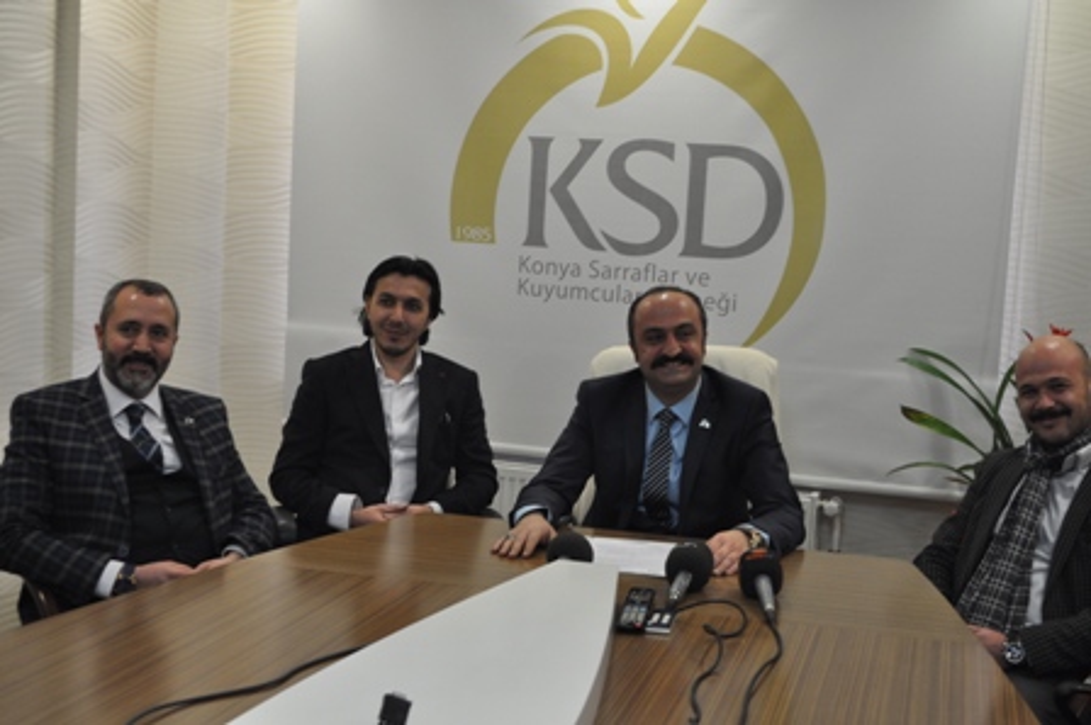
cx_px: 546
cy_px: 362
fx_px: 1454
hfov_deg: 41.1
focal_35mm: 48
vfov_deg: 28.0
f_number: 4.8
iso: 640
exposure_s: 1/60
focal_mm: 32
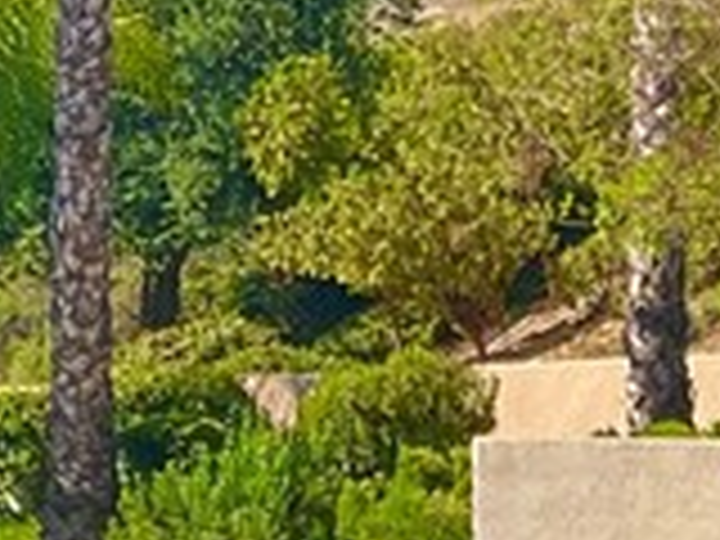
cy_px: 774
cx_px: 1066
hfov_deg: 10.3
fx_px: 3869
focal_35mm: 186
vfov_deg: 7.9
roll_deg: -1.3
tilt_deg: -4.8
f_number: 1.8
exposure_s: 1/1144
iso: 16
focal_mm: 3
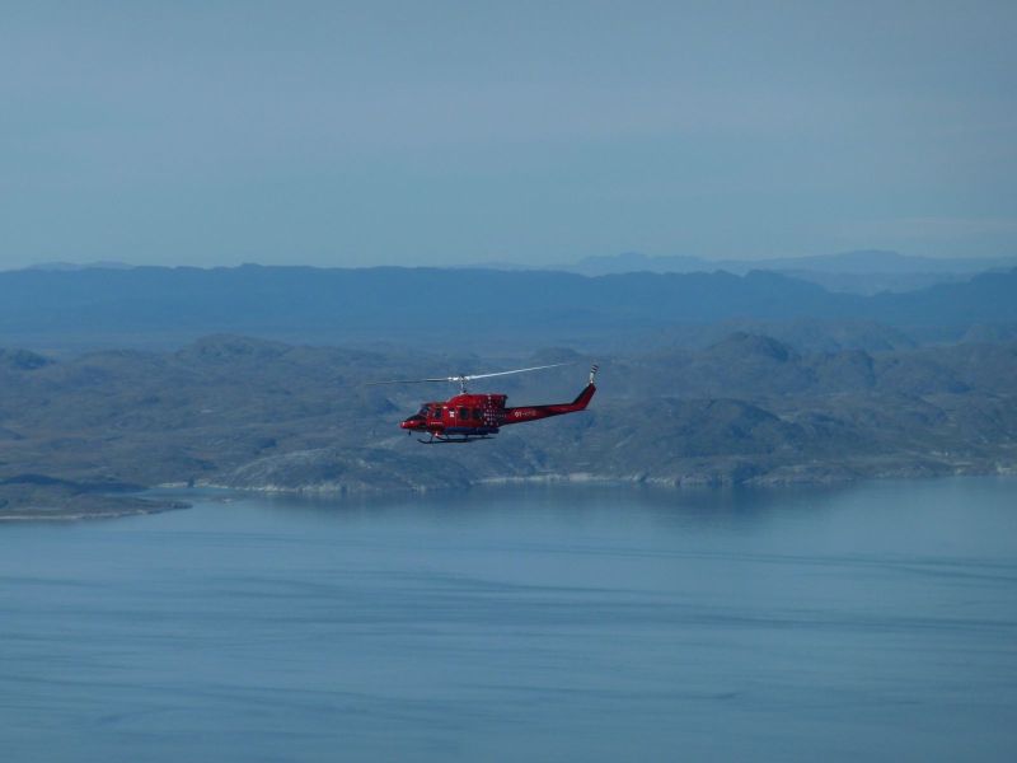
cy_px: 382
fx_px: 8814
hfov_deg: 6.6
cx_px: 508
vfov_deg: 5.0
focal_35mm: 300
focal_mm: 49.2
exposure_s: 1/1000
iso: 80
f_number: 5.6
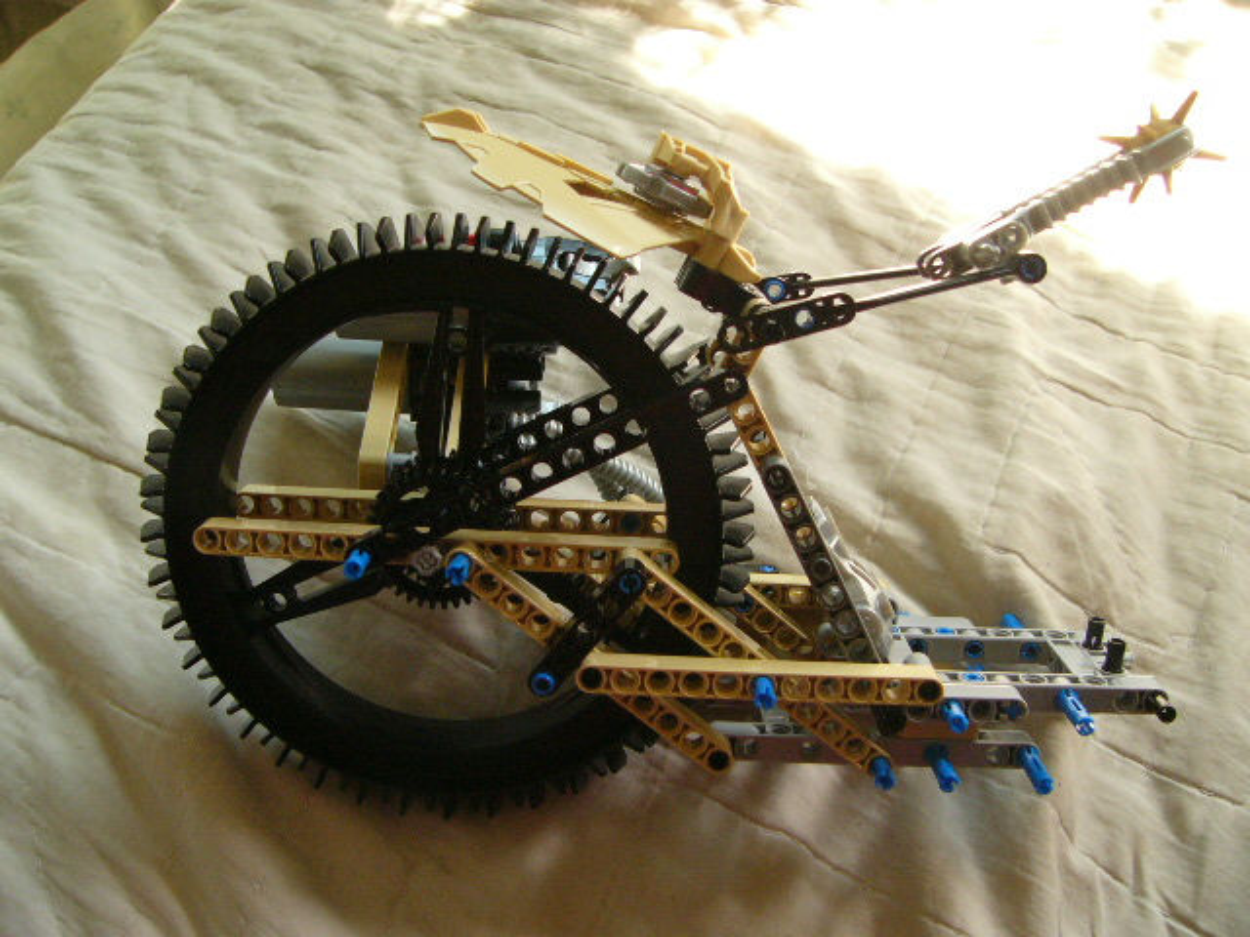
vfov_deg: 39.7
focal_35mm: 36
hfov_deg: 51.4
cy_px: 468
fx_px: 1300
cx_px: 625
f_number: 2.8
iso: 200
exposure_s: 1/40
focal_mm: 6
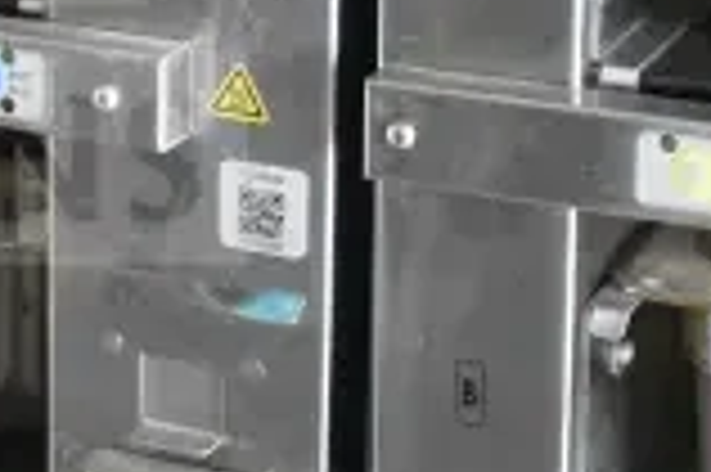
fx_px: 2979
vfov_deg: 9.0
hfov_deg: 13.1
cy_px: -92
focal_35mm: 151
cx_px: -261
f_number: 4.2
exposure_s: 1/80
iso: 6400
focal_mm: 26
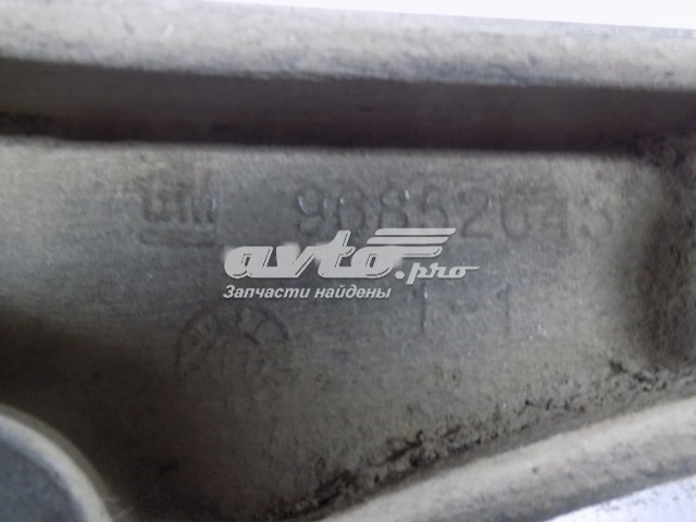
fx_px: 1407
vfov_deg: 21.0
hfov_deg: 27.8
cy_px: 261
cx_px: 348
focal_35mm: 70
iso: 400
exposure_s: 1/3
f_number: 4.2
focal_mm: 12.5
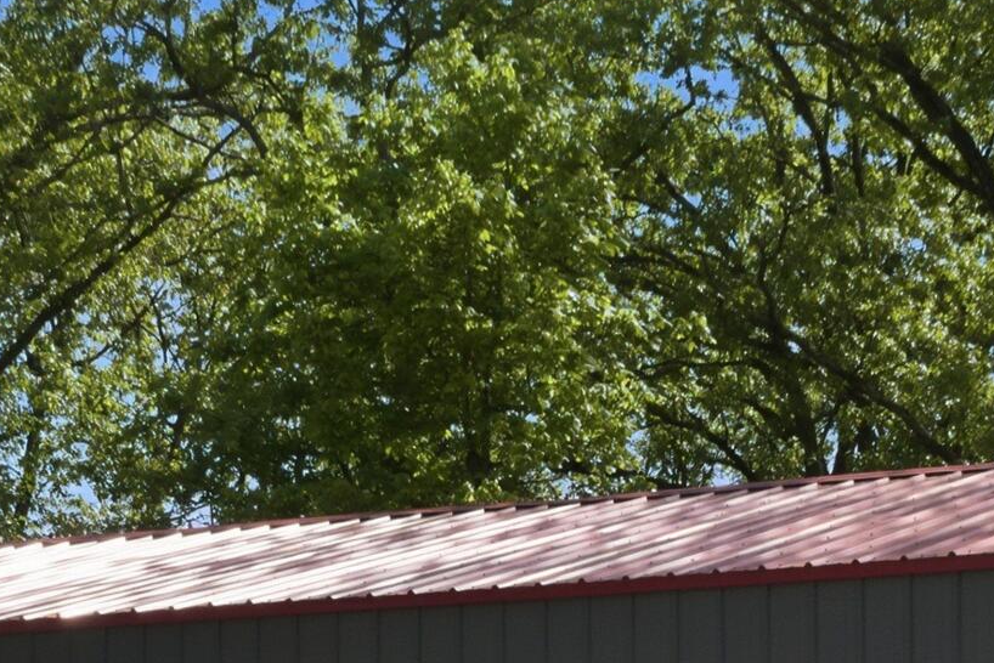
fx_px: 3038
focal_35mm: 110
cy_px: 1005
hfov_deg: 18.6
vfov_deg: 11.9
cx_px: 606
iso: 320
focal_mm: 20
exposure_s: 1/400
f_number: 9
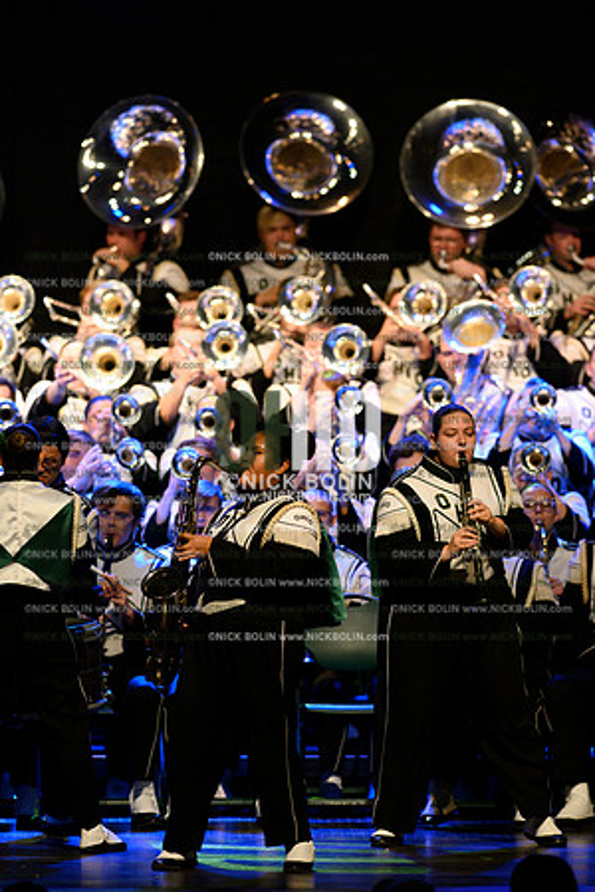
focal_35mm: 300
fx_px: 7437
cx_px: 298
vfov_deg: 6.9
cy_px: 446
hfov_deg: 4.6
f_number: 4
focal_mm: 300
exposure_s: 1/500
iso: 5000
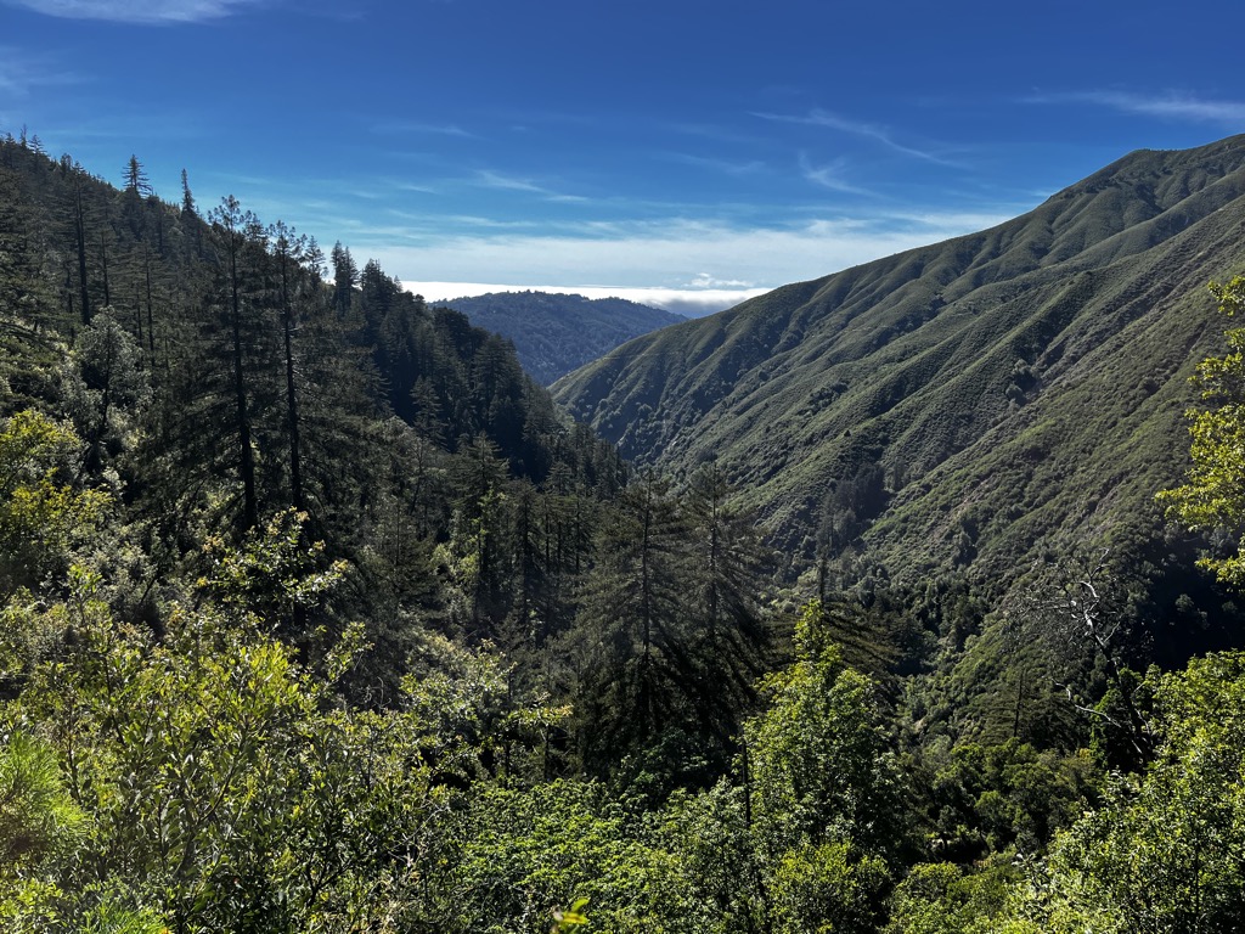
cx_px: 622
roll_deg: -0.6
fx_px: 935
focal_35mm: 26
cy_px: 467
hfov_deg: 67.3
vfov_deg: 53.1
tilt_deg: -12.3
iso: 50
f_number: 1.6
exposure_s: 1/3745
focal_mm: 5.1
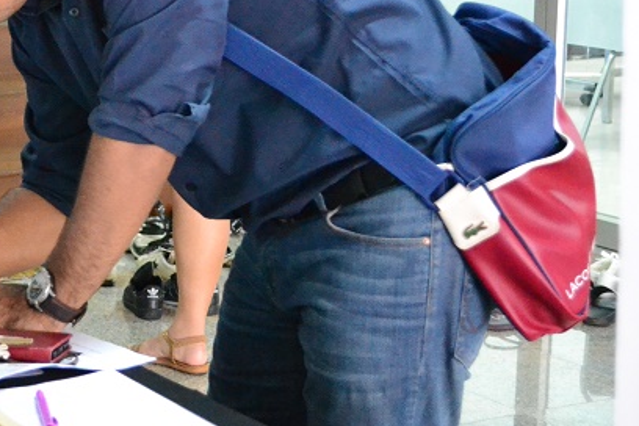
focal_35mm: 106
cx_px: 27
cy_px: 117
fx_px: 1881
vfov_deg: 12.9
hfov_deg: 18.8
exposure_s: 1/50
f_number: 5
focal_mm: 36
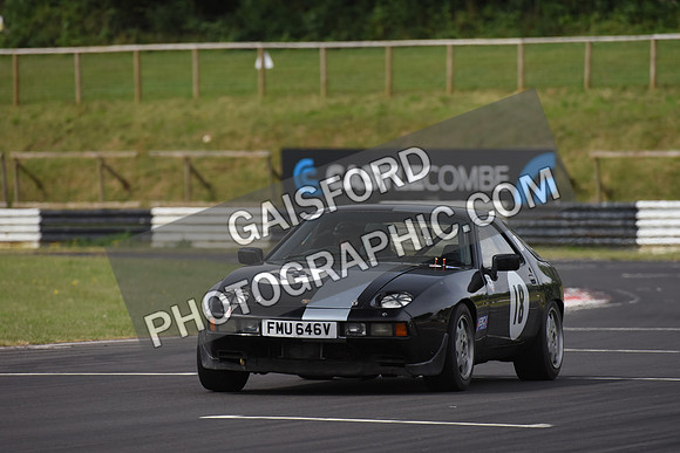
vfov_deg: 3.4
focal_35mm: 400
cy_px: 226
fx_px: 7557
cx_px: 340
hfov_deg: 5.2
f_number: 5.6
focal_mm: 400
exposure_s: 1/1000
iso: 800
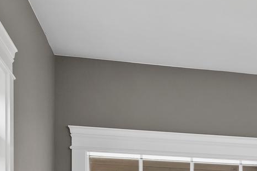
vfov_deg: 15.2
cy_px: 297
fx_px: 564
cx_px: 318
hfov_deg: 23.3
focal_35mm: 79
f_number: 8
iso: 500
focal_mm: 18
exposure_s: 1/4
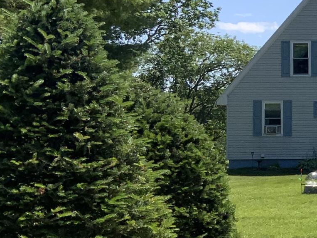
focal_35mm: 114
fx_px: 1044
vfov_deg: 13.0
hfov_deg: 15.3
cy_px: 112
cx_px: 540
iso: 16
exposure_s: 1/1984
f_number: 1.8
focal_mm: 3
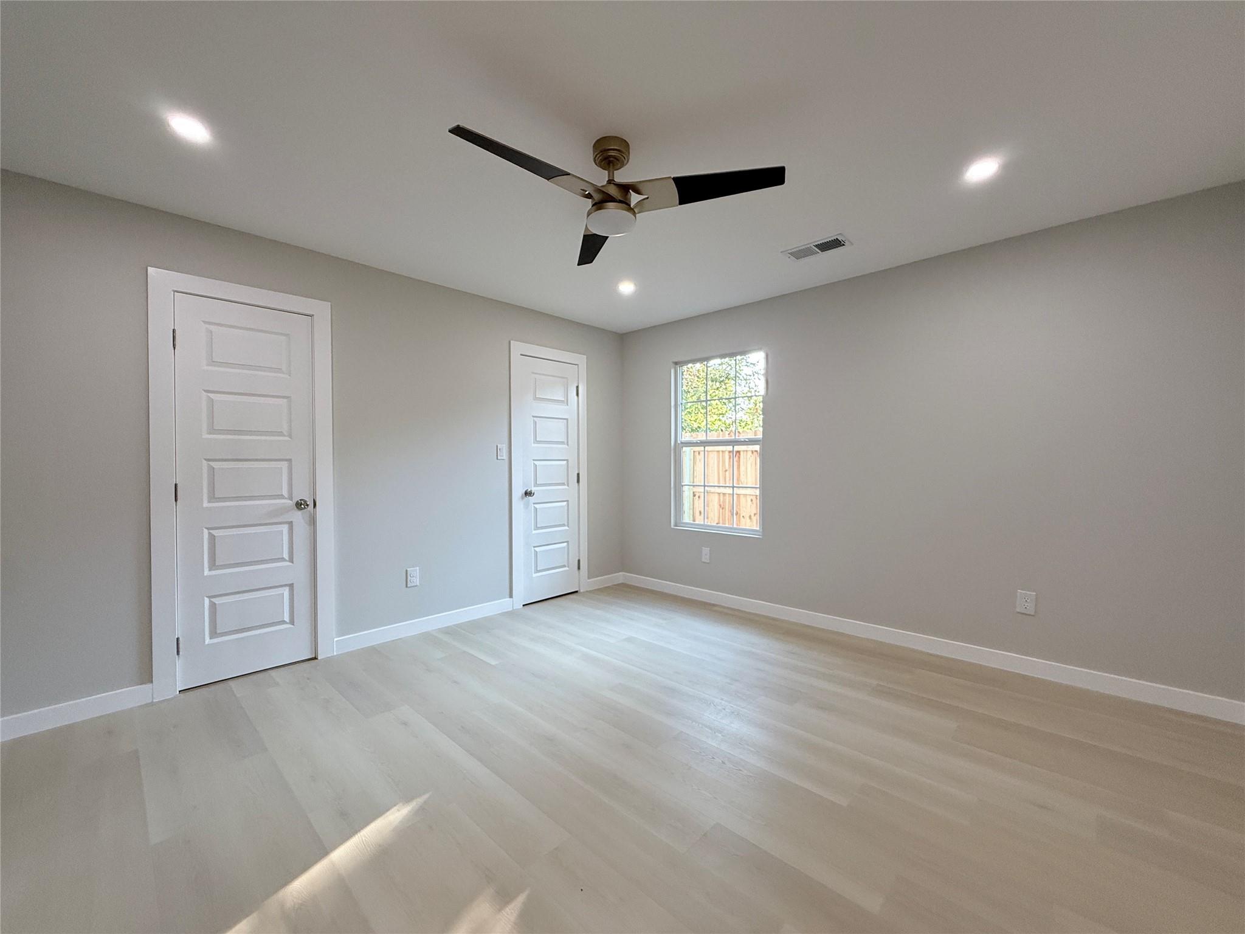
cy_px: 467
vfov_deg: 85.7
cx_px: 622
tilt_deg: -0.1
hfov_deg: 102.1
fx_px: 504
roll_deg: +0.0
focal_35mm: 14
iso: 200
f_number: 2.2
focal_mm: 2.22
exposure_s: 1/120
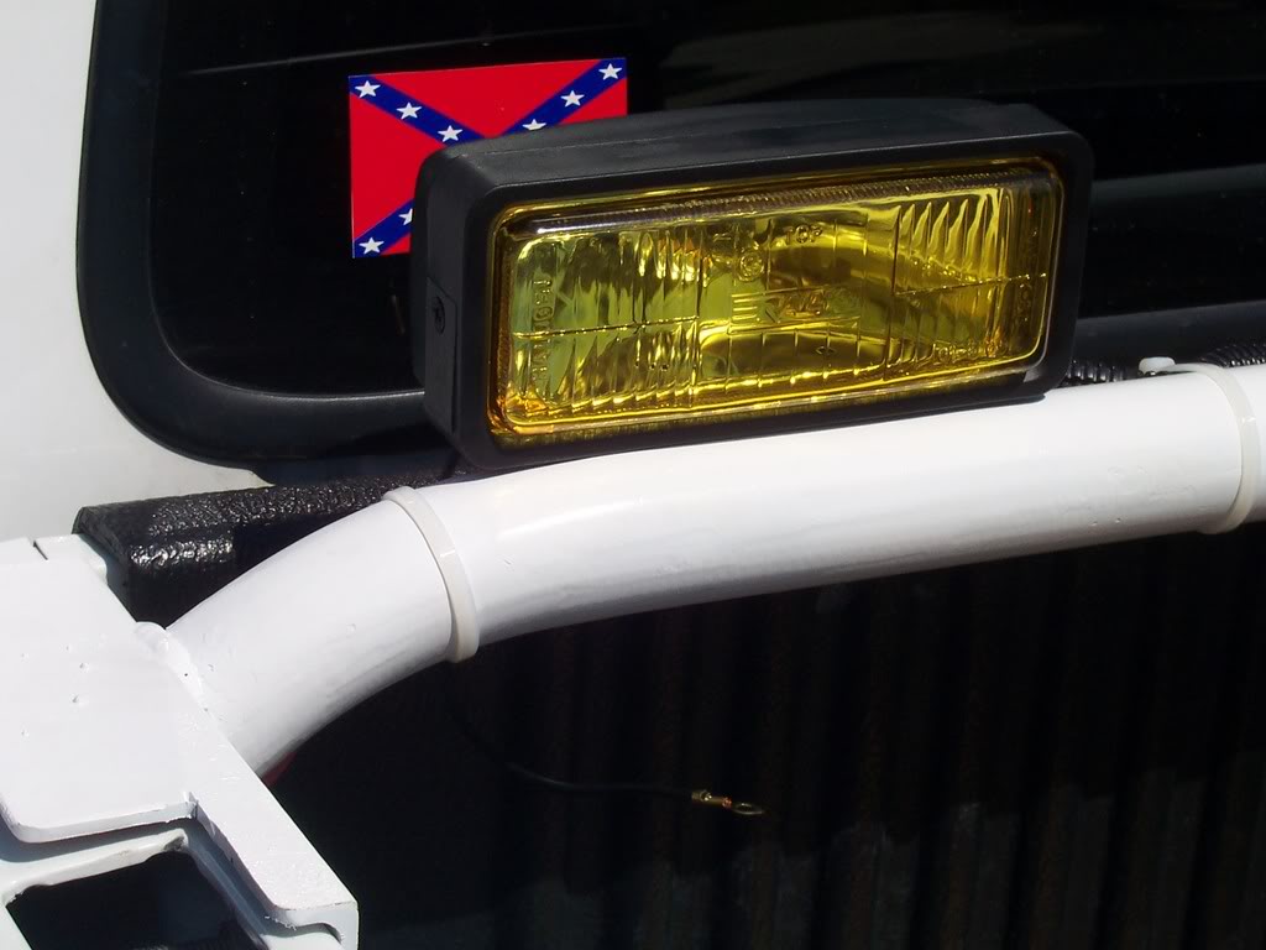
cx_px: 633
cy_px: 475
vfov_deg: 16.6
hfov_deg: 22.0
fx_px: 3255
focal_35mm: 89
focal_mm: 13.5
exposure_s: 1/500
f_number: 8
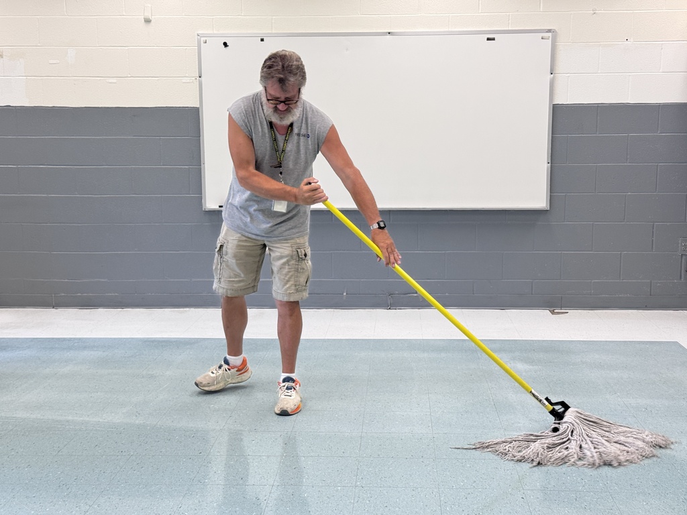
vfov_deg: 30.3
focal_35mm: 48
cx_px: 344
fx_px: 953
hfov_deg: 39.7
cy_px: 258
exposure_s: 1/120
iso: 100
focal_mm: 6.76
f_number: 1.78
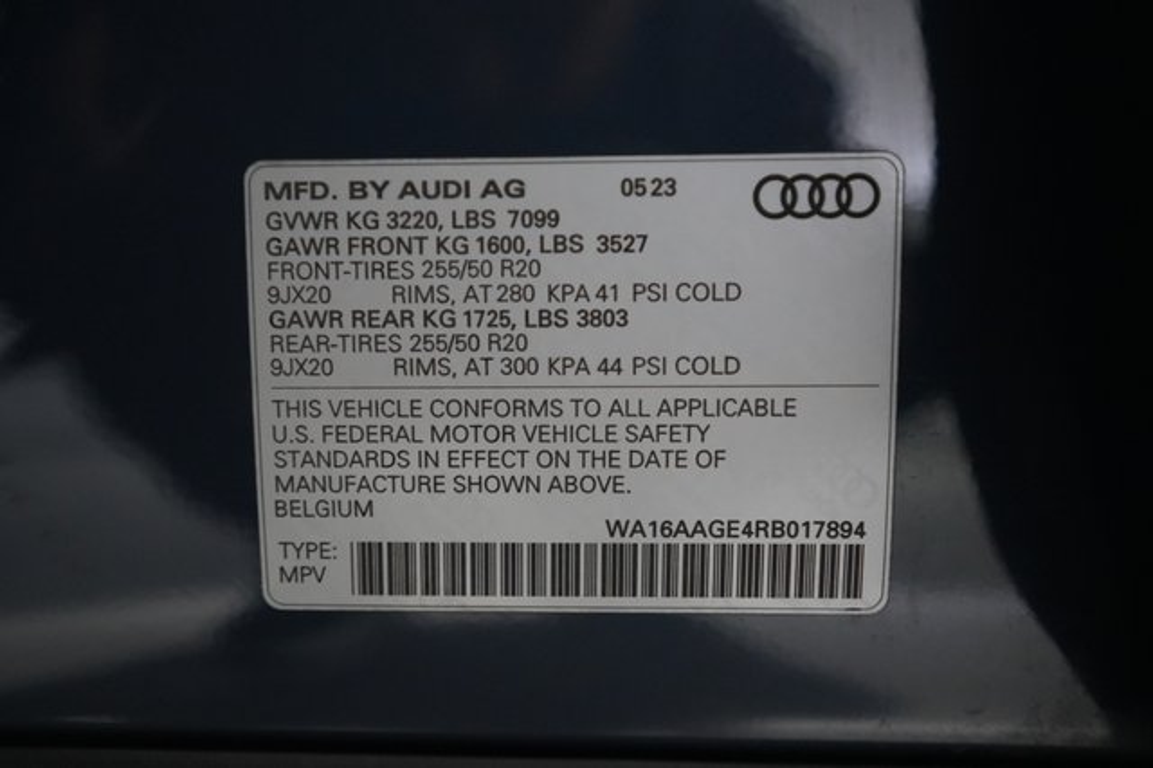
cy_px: 384
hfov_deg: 69.4
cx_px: 576
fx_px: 832
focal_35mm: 26
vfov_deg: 49.5
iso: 8000
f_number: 2.8
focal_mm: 26
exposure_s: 1/160
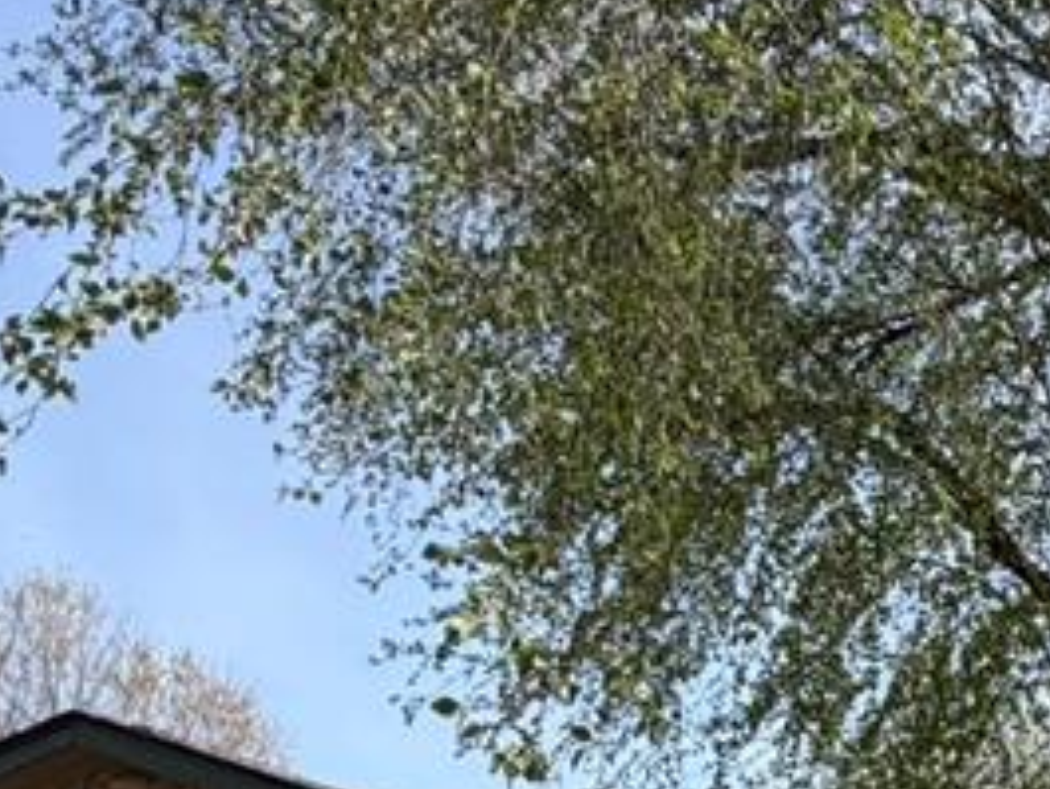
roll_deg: +0.2
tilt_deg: +5.4
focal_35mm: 54
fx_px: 1639
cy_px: 1059
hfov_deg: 30.3
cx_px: 1256
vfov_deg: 23.5
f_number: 2.2
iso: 40
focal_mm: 2.22
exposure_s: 1/770
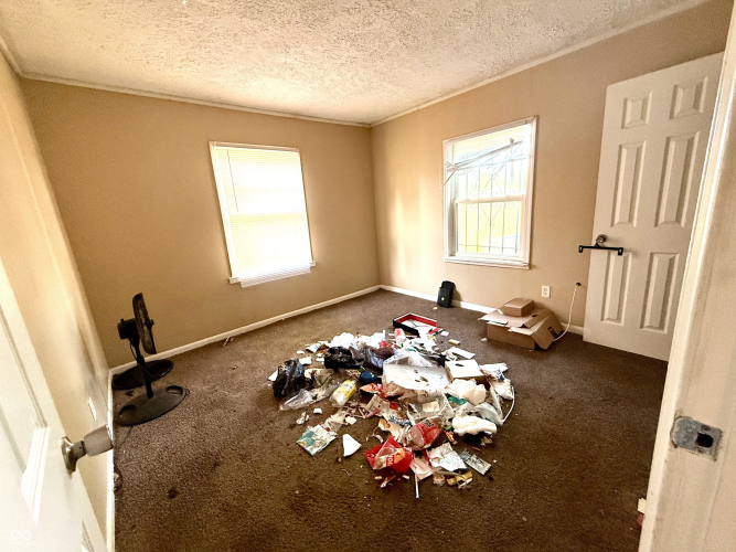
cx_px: 368
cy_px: 276
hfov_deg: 102.1
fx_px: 298
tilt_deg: -12.2
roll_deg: +4.0
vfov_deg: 85.7
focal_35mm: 14
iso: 320
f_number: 2.2
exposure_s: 1/95
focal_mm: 2.22
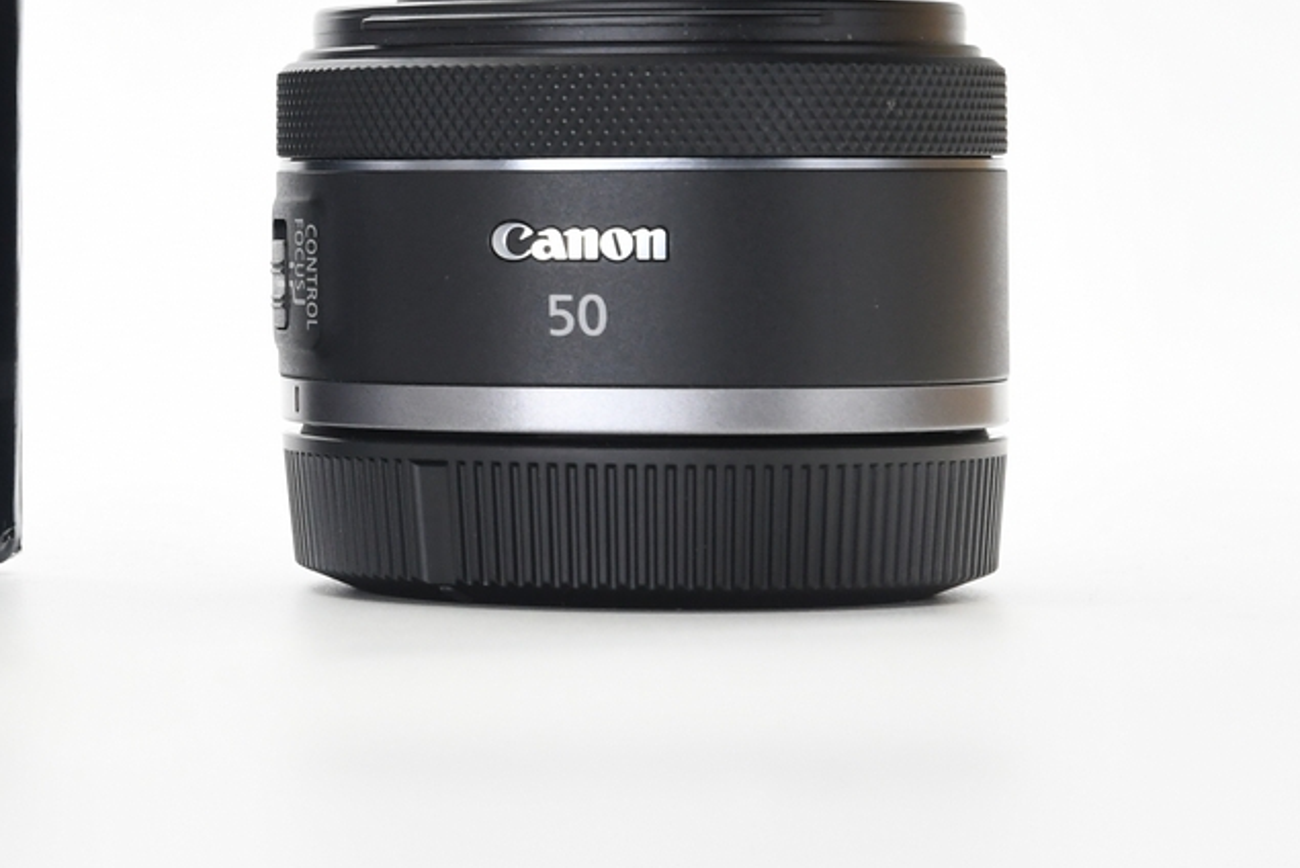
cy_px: 25
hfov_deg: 11.9
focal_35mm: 170
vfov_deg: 8.0
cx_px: -201
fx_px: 6141
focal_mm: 48
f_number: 8
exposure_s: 1/125
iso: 1250
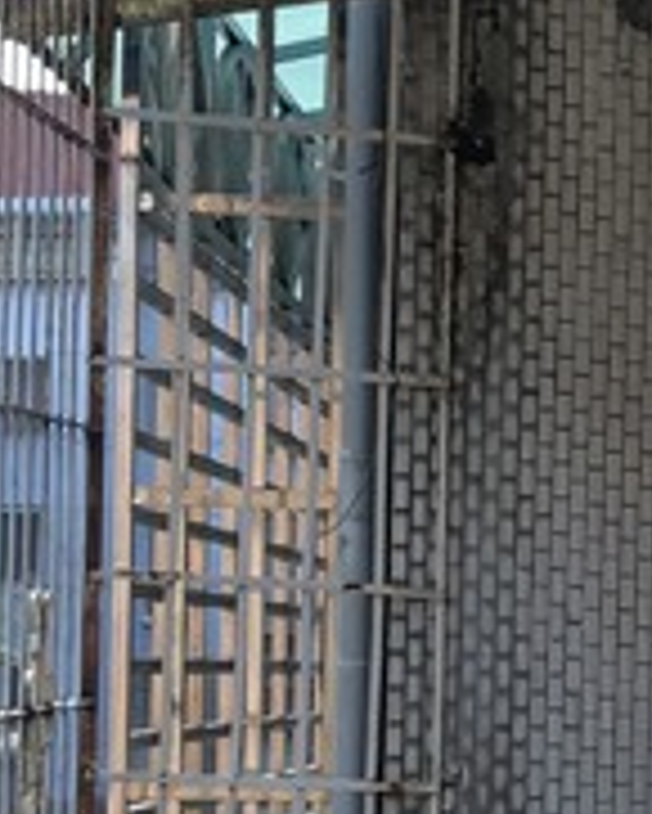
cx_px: 1012
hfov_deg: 9.5
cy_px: 774
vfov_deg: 12.2
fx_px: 3784
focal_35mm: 157
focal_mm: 3.99
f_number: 1.8
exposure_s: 1/120
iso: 40
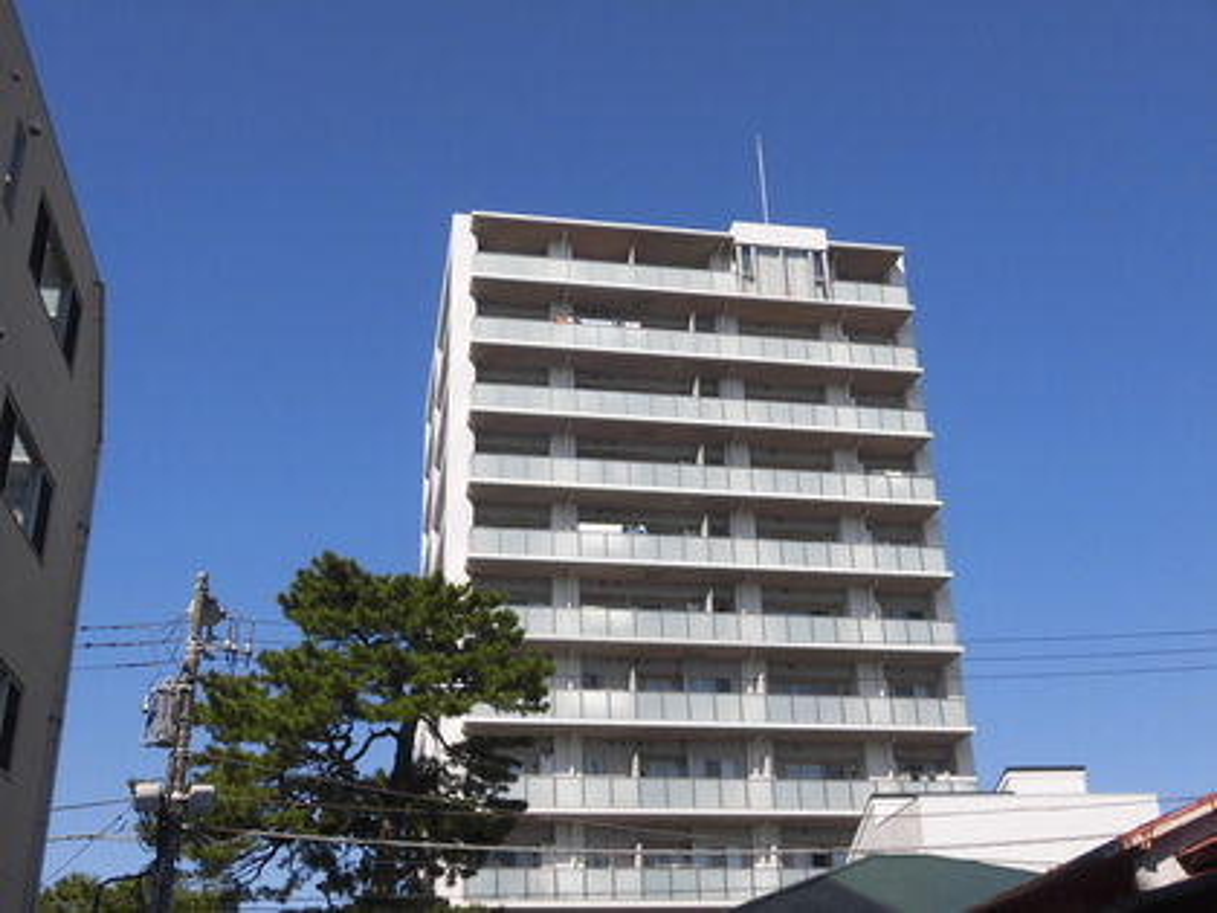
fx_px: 1336
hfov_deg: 49.0
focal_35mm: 38
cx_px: 608
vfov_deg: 37.7
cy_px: 456
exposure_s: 1/200
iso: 100
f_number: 9.3
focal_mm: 6.77
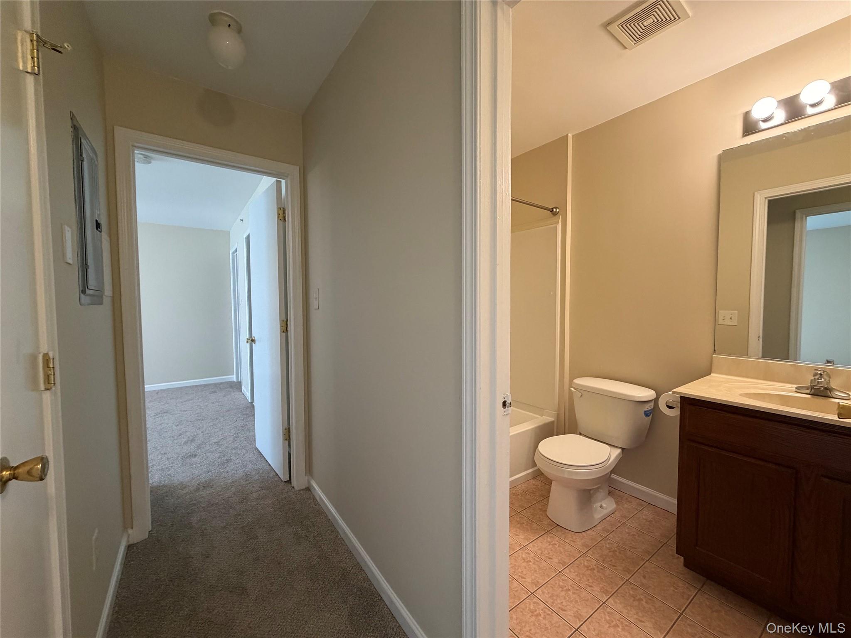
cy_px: 319
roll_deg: +0.6
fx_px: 344
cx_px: 426
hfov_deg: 102.1
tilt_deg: -2.2
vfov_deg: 85.7
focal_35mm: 14
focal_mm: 2.22
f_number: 2.2
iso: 250
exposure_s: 1/60
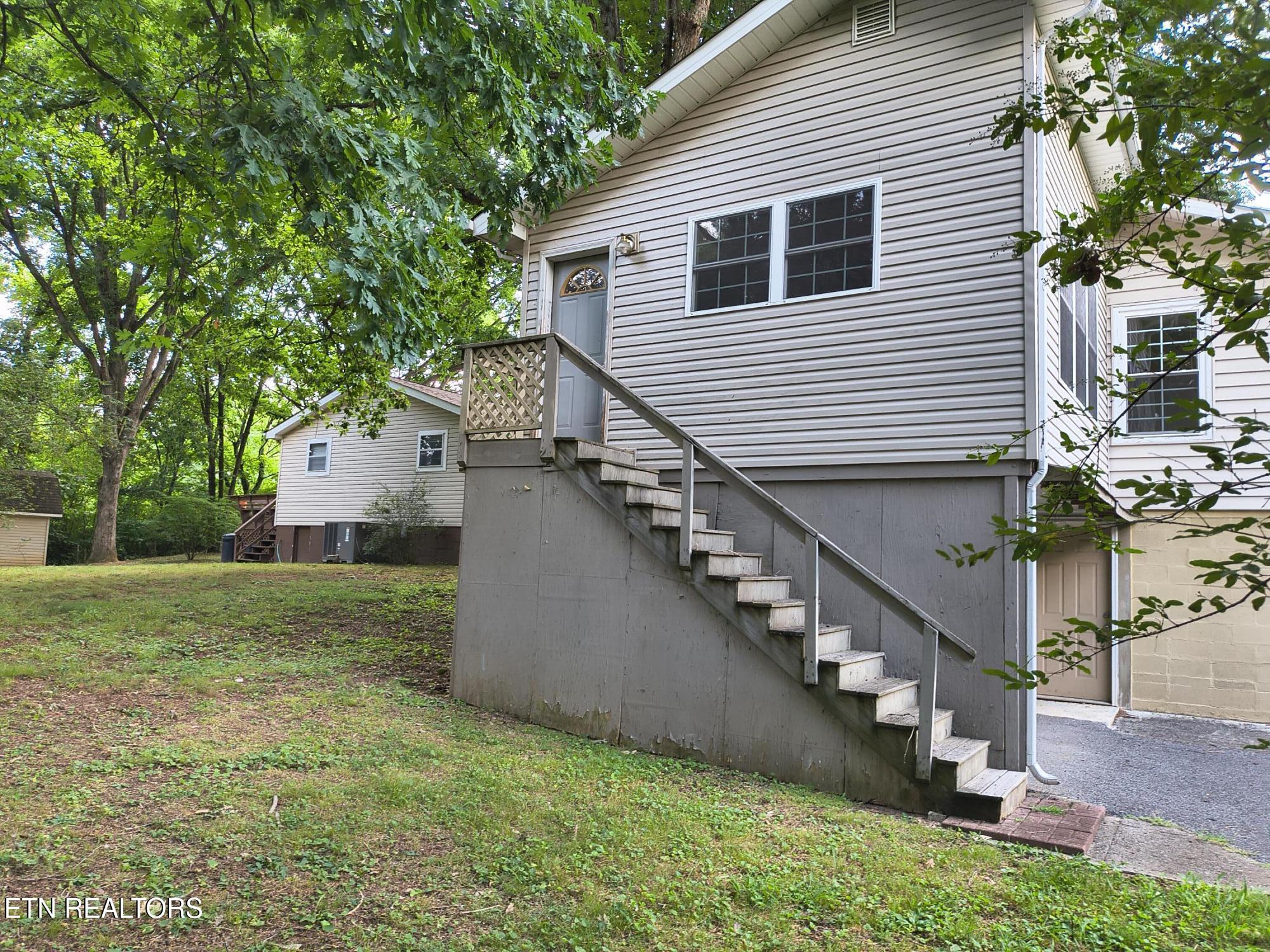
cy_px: 476
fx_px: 917
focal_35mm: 25
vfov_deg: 54.9
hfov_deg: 69.4
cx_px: 635
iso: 129
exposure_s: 1/120
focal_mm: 4.68
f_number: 1.7
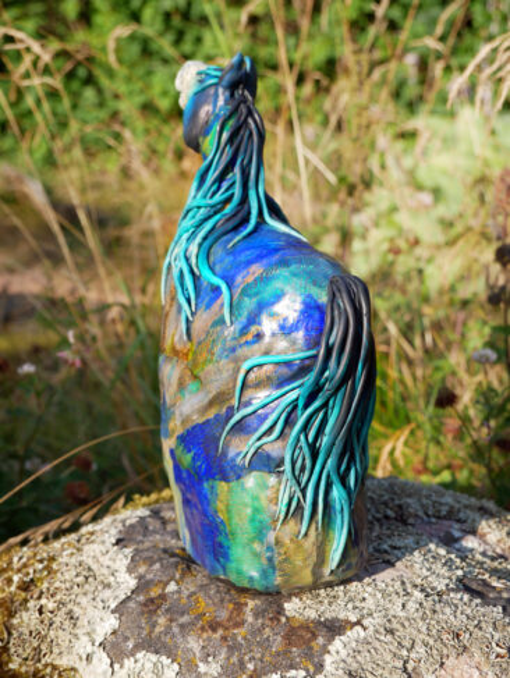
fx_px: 981
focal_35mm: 50
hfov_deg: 29.1
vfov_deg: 38.2
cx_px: 255
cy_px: 339
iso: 200
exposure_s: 1/250
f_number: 7.1
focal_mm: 25
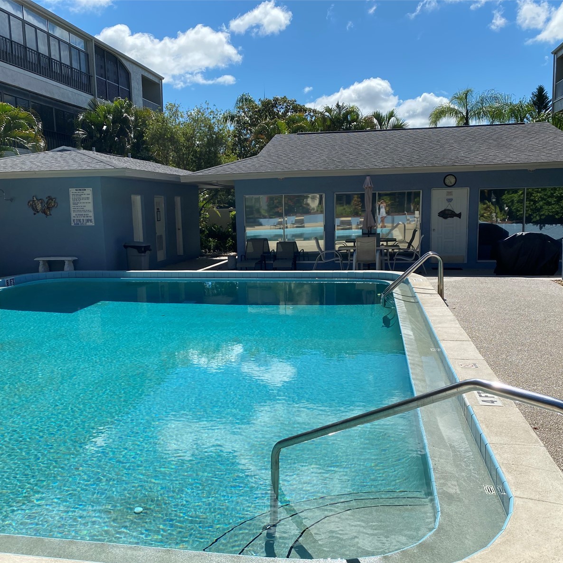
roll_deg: +2.2
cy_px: 284
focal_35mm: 31
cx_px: 273
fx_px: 570
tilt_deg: -8.8
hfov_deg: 52.5
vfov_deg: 52.5
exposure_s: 1/4115
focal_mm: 4.25
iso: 32
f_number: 1.8
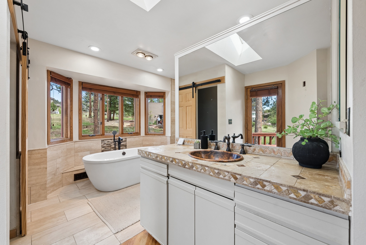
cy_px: 122
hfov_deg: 104.2
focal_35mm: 14
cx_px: 183
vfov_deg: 81.3
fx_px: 142
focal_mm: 14
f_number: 8
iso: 640
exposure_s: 1/100
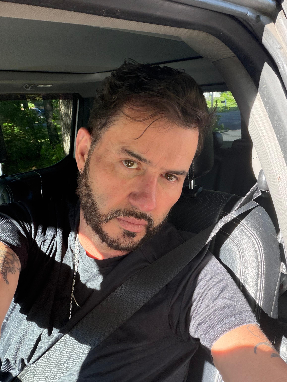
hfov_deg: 46.8
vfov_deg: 60.0
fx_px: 332
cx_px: 144
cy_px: 191
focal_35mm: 30
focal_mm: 2.71
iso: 80
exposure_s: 1/111
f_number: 1.9
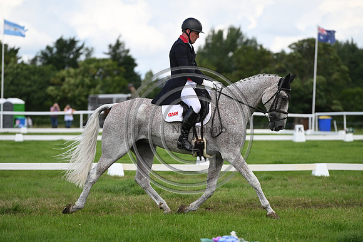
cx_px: 182
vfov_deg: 7.2
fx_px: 1916
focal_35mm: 190
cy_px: 121
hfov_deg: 10.8
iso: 200
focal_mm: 190
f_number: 4
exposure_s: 1/1250
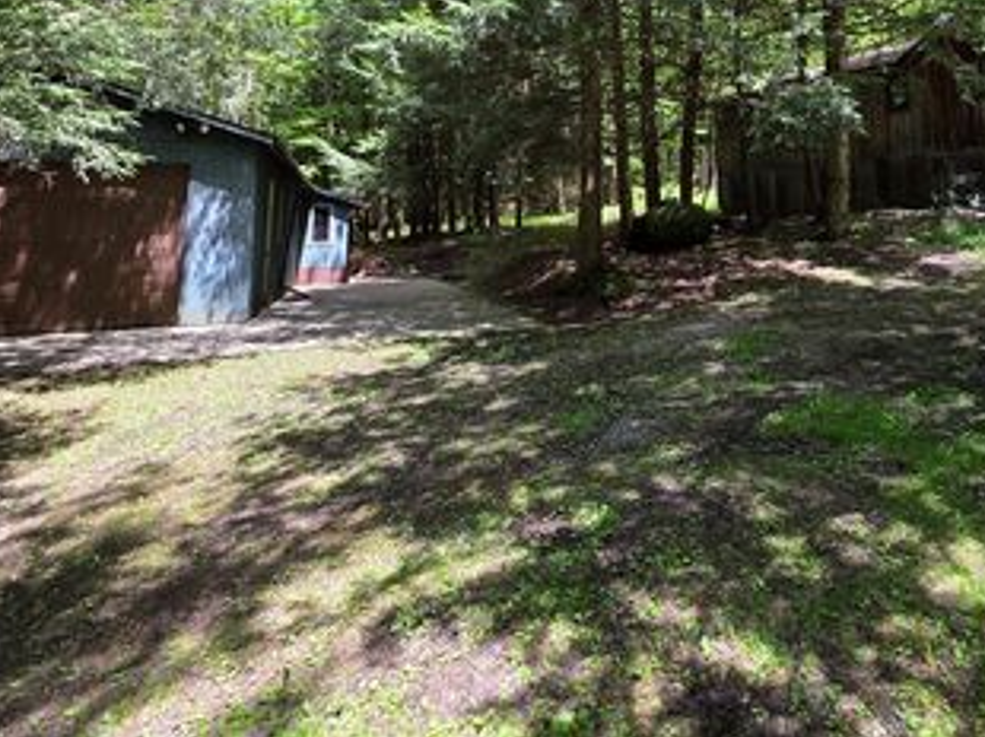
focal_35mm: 21
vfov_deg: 58.4
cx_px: 632
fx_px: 597
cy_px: 145
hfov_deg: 77.2
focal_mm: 2.2
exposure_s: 1/290
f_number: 1.9
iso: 40
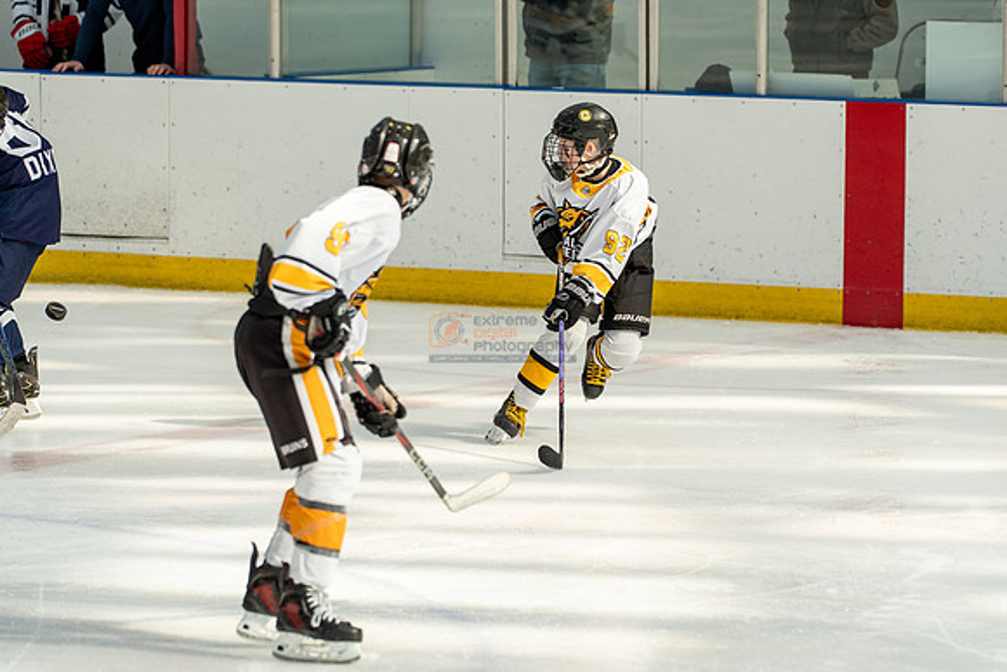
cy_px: 336
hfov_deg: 9.1
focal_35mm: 225
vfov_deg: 6.1
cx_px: 504
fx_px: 6295
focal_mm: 150
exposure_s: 1/1600
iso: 800
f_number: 3.5
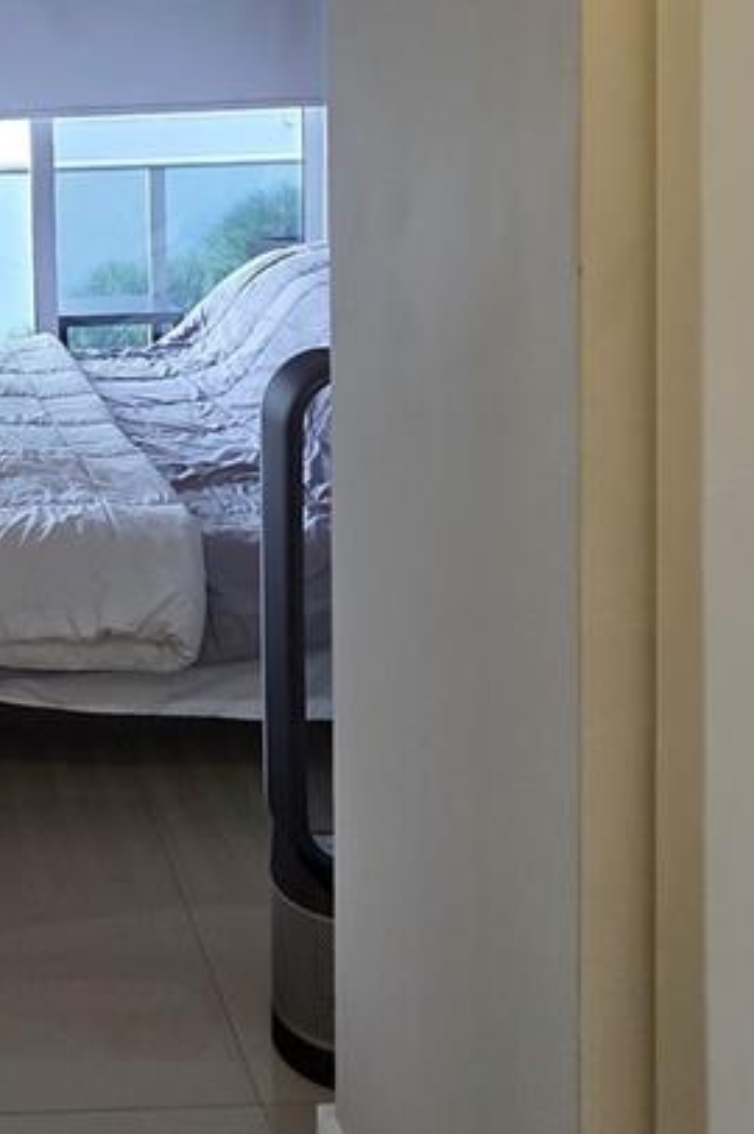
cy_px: 190
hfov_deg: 29.5
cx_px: -106
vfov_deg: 45.4
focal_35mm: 40
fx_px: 1259
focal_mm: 2.2
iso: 200
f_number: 1.9
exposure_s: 1/120
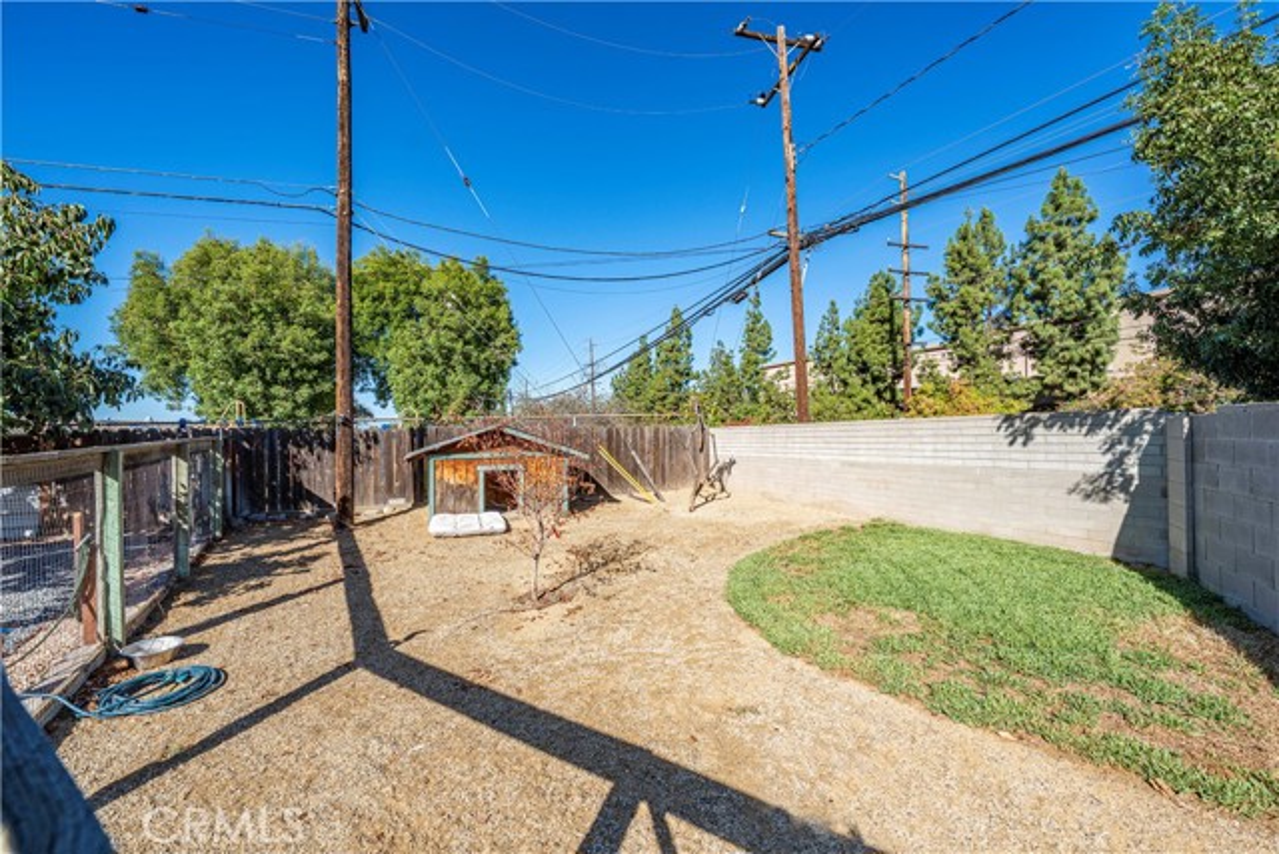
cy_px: 427
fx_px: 533
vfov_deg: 77.4
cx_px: 640
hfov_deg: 100.4
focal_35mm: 15
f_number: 5.6
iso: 80
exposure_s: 1/500
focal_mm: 15
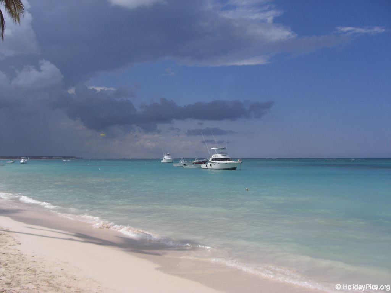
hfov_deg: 49.0
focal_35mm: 38
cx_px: 196
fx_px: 429
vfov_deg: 37.7
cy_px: 146
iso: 64
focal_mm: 6.2
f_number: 8
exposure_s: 1/250
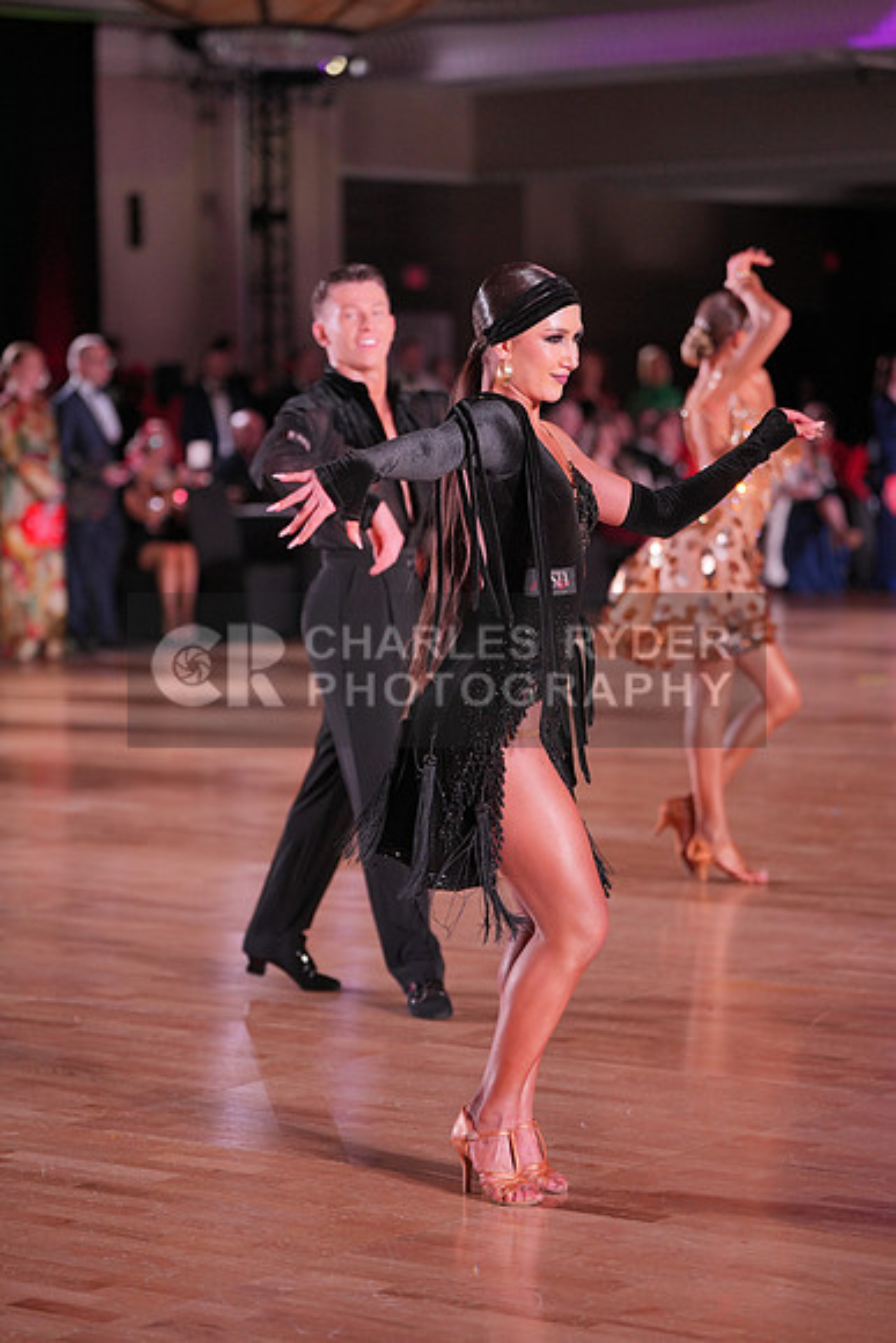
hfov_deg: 13.7
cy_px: 672
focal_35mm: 100
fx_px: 3731
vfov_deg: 20.4
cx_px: 448
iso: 1250
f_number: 2.8
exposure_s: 1/400
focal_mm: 100
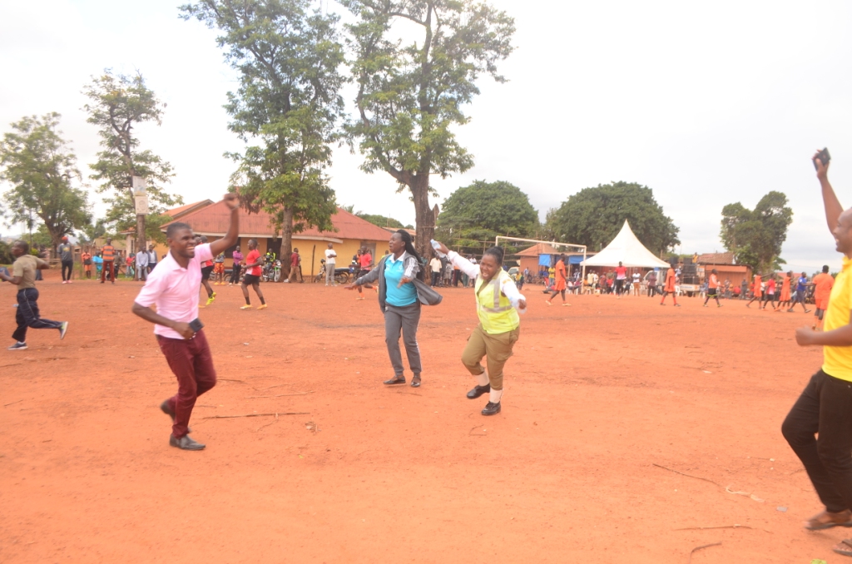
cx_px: 426
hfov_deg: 62.0
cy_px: 282
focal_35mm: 30
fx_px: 708
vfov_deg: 43.4
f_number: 7.1
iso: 200
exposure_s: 1/200
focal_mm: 20
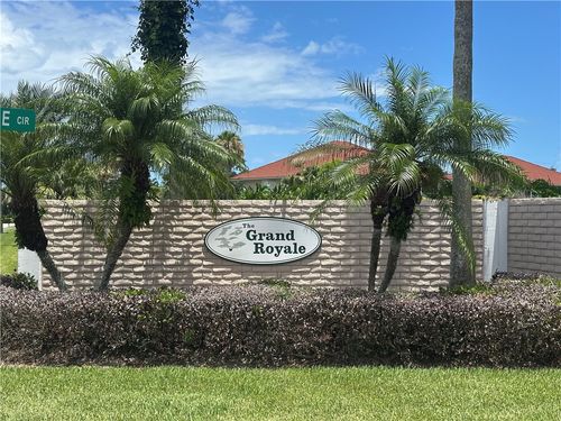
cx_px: 280
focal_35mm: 48
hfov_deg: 39.7
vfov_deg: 30.3
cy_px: 210
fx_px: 778
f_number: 1.78
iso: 64
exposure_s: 1/3597
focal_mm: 6.86
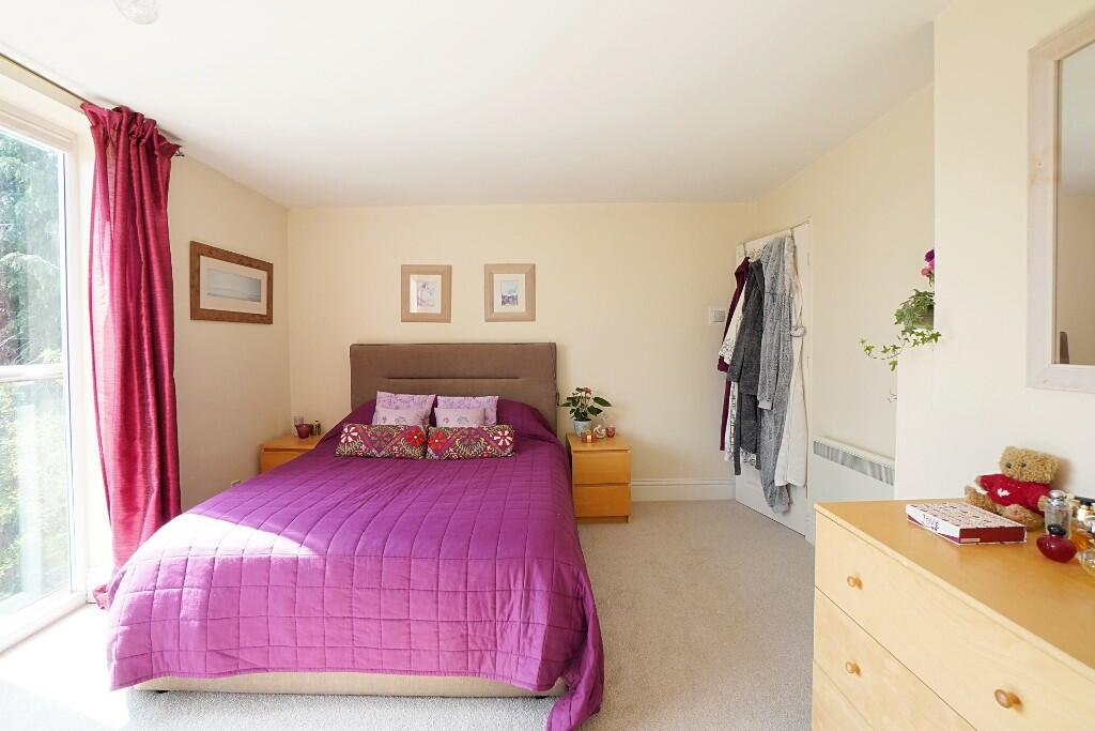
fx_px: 456
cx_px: 548
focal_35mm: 15
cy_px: 366
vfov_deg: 77.3
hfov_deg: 100.4
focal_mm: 10
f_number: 8
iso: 640
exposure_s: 1/80
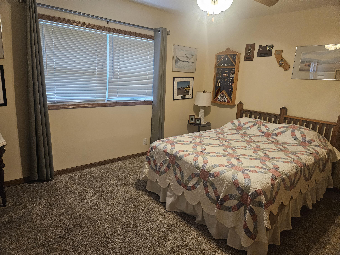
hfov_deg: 73.9
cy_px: 128
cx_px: 170
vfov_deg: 58.9
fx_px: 226
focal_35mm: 23
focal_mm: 5.4
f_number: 1.8
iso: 640
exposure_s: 1/120
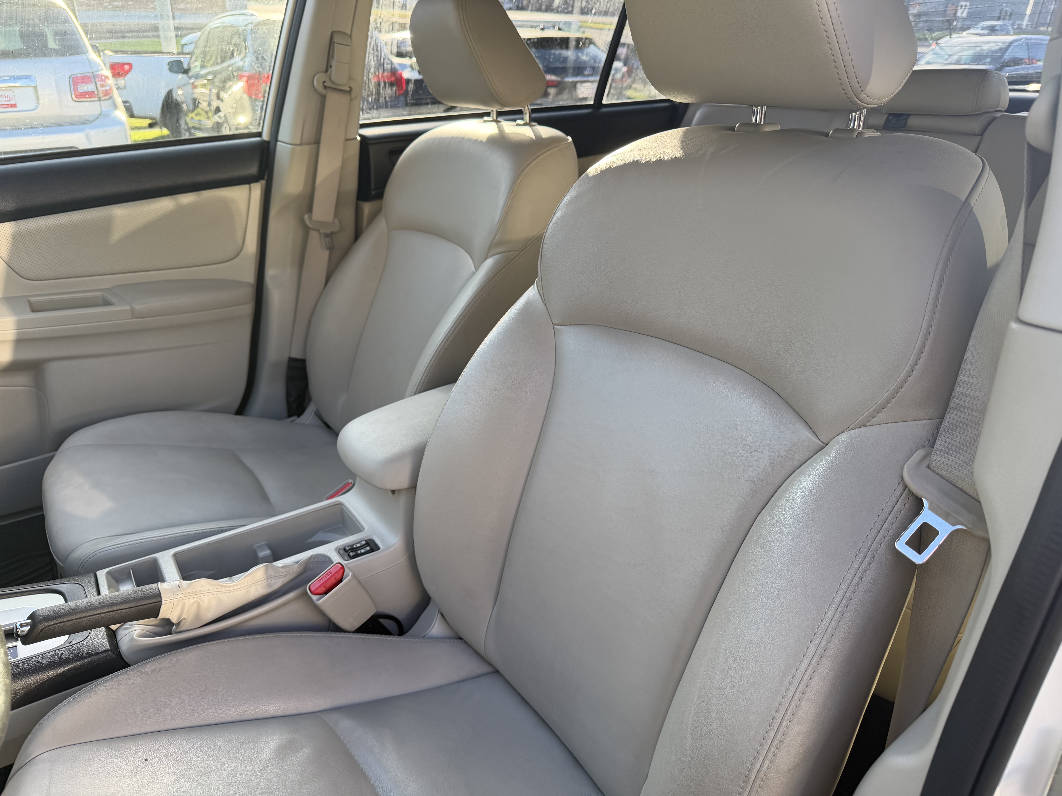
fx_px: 736
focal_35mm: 24
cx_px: 531
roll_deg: -0.3
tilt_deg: -25.5
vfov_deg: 56.8
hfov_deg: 71.6
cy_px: 398
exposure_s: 1/312
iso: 100
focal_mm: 6.76
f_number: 1.78
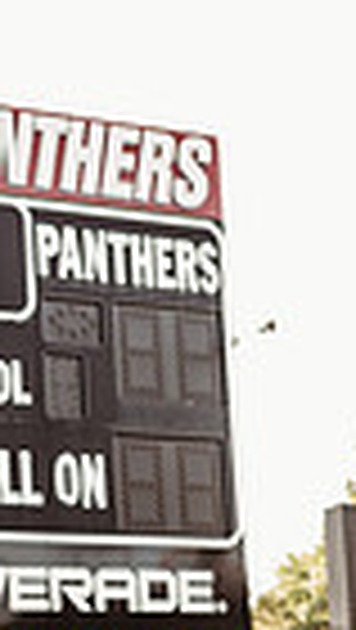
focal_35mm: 81
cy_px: 666
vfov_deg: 24.7
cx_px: -248
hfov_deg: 13.6
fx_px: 1356
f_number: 2.8
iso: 200
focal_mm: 24
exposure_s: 1/500
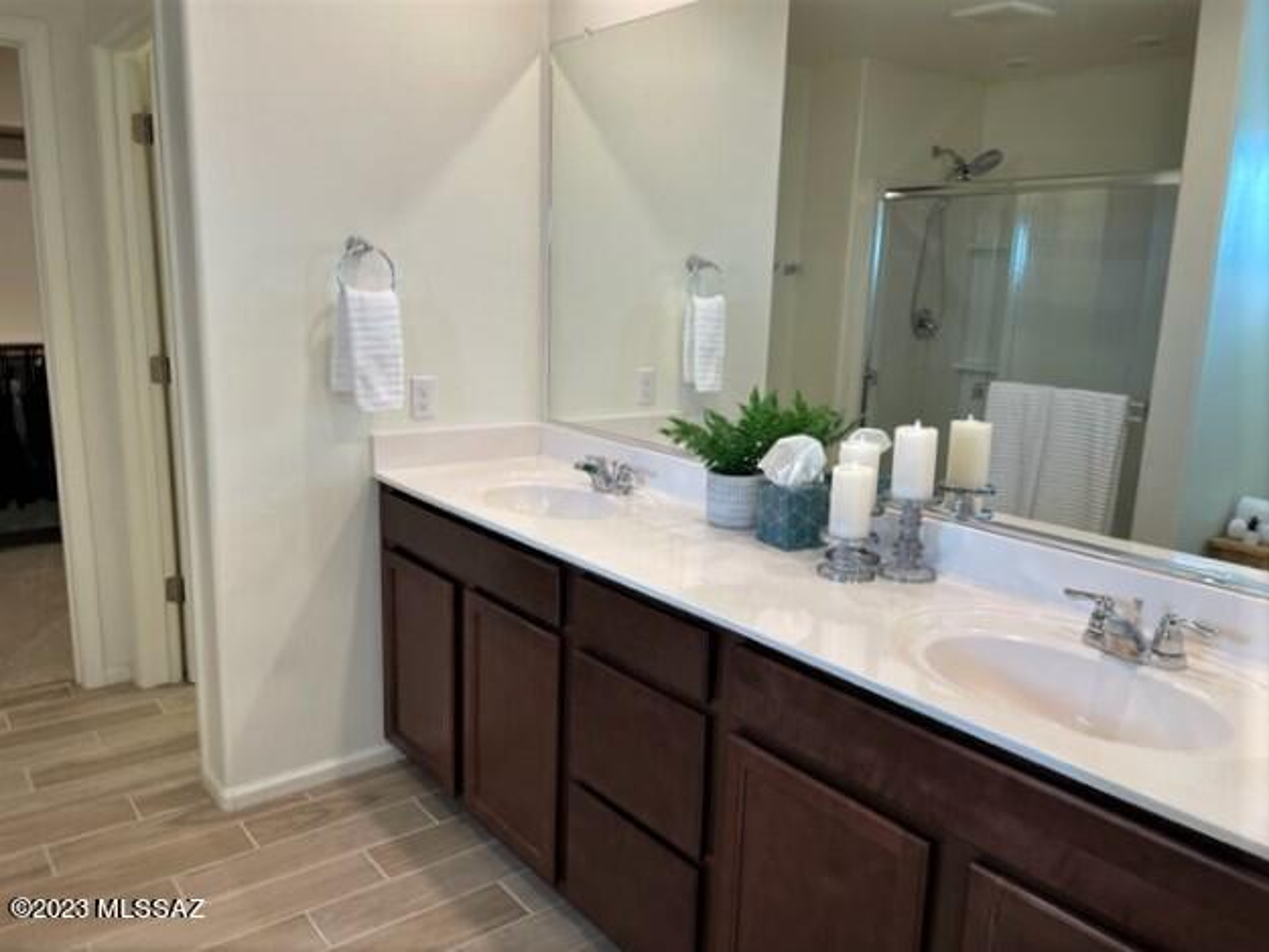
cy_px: 476
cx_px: 634
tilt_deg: -11.2
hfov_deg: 67.3
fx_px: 953
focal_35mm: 26
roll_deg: -2.4
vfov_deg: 53.1
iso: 80
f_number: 1.6
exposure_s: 1/120
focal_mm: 4.2
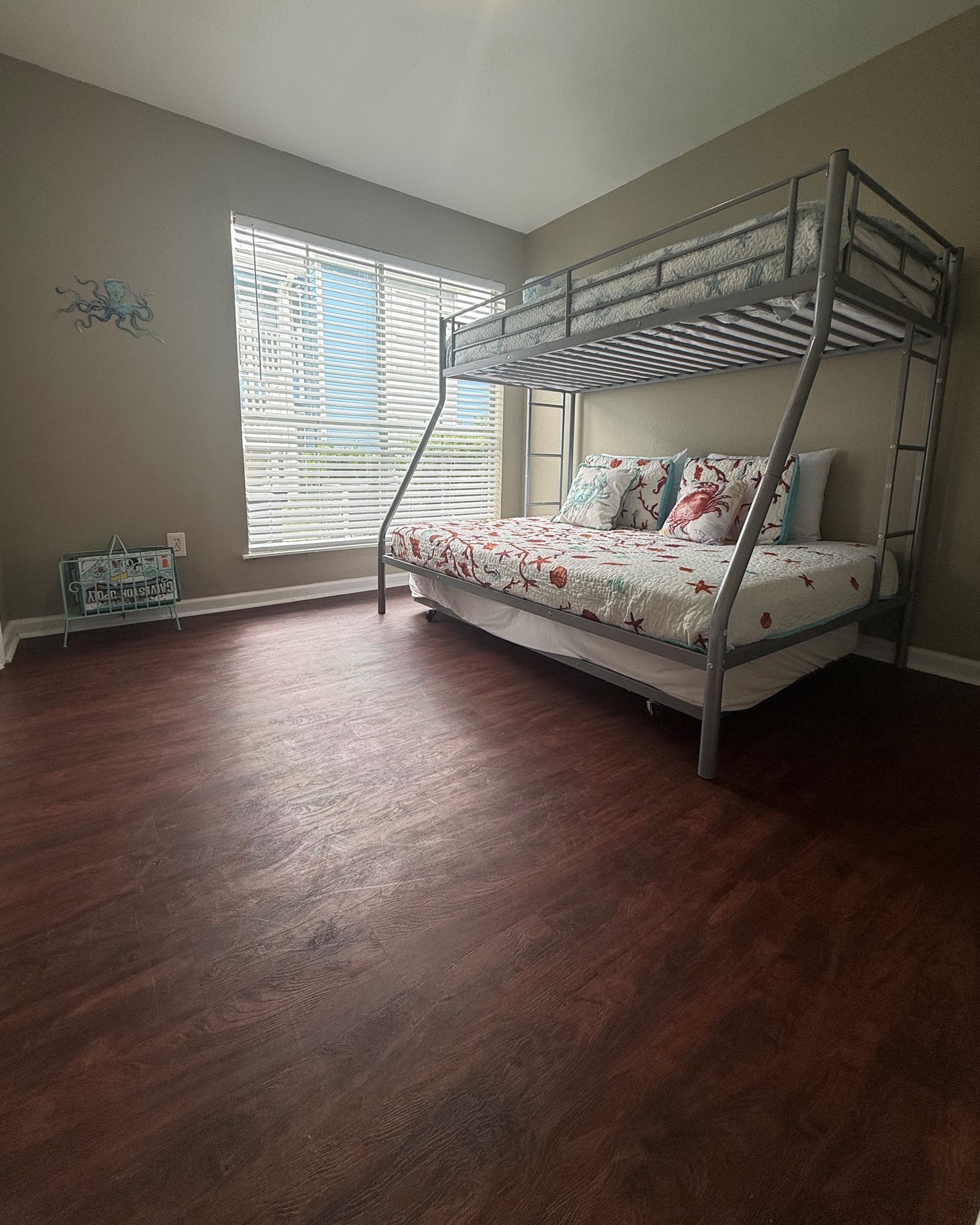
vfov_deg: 96.5
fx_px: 544
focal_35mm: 15
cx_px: 484
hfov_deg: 84.0
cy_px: 558
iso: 64
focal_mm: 2.22
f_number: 2.2
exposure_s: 1/120
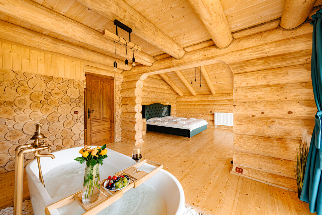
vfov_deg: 81.3
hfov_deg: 104.2
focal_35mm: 14
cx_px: 161
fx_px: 125
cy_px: 108
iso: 320
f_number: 5.6
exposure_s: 1/8
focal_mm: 14
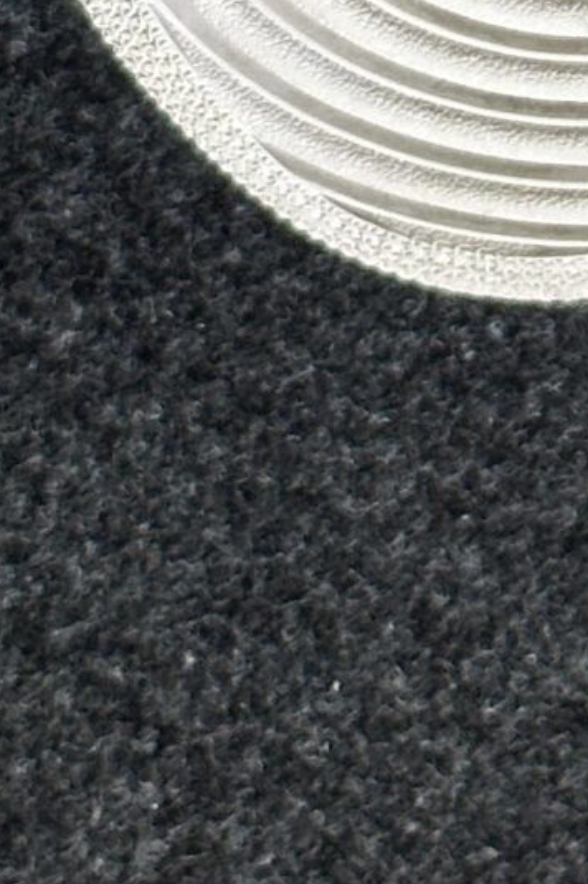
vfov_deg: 8.3
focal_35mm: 239
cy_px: -686
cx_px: 875
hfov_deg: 5.7
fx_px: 5863
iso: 80
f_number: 1.78
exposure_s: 1/50
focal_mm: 6.86
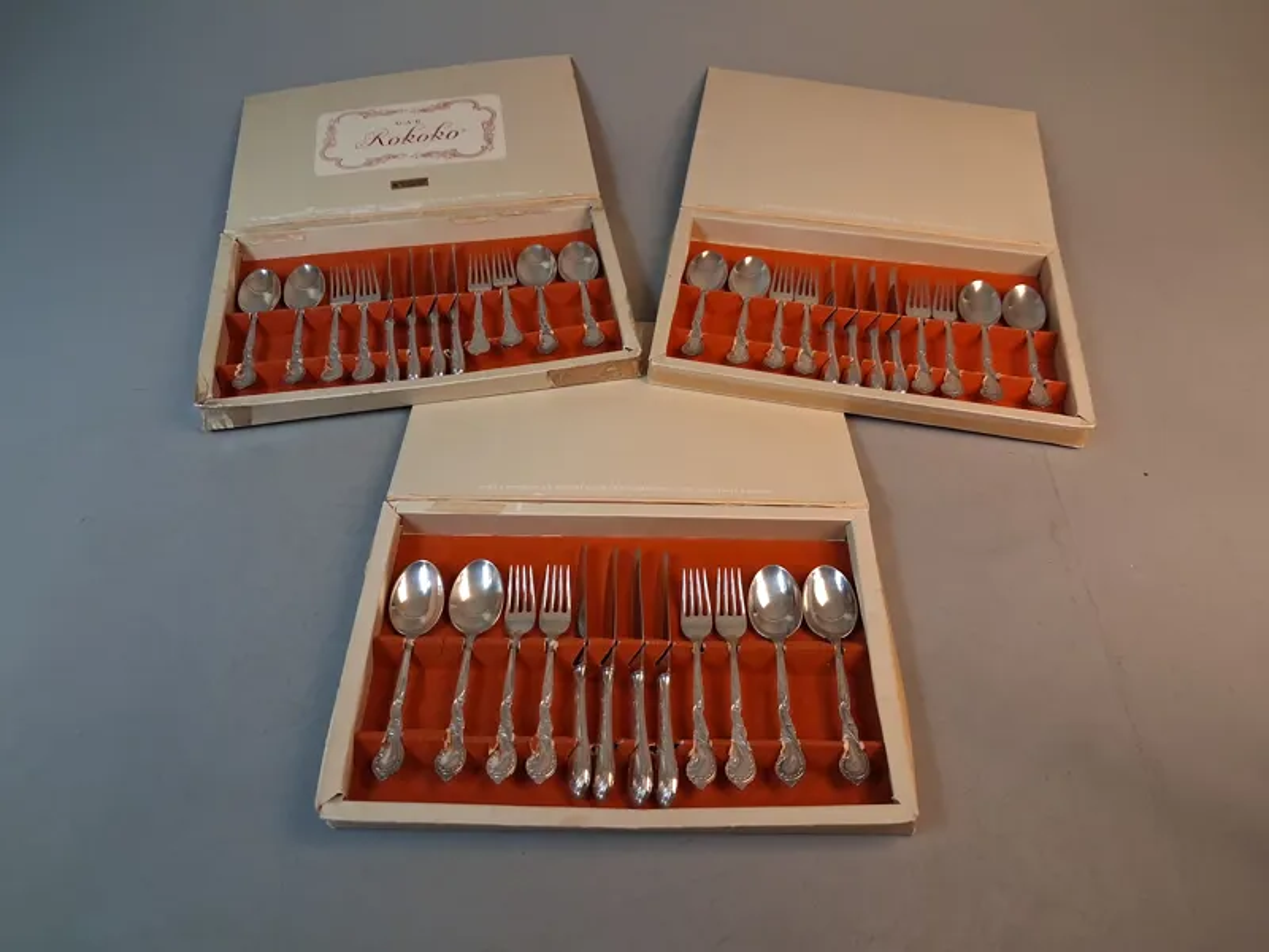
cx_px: 634
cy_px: 476
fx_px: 990
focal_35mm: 27
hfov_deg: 65.3
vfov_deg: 51.4
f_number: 1.8
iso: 400
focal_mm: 4
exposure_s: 1/100
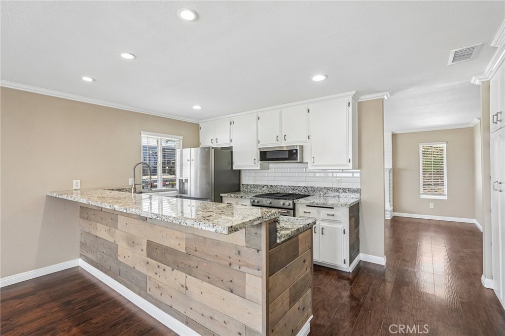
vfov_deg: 70.4
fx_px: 238
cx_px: 252
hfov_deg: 93.3
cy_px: 168
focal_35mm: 17
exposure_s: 1/30
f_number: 8
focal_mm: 17
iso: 500
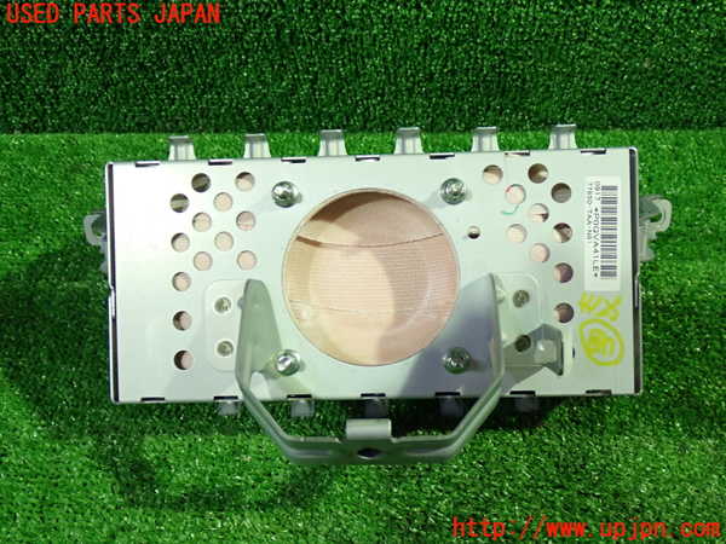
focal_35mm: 36
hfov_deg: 51.4
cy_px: 272
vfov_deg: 39.7
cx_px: 363
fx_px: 755
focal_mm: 6.37
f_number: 2.5
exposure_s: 1/40
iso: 640
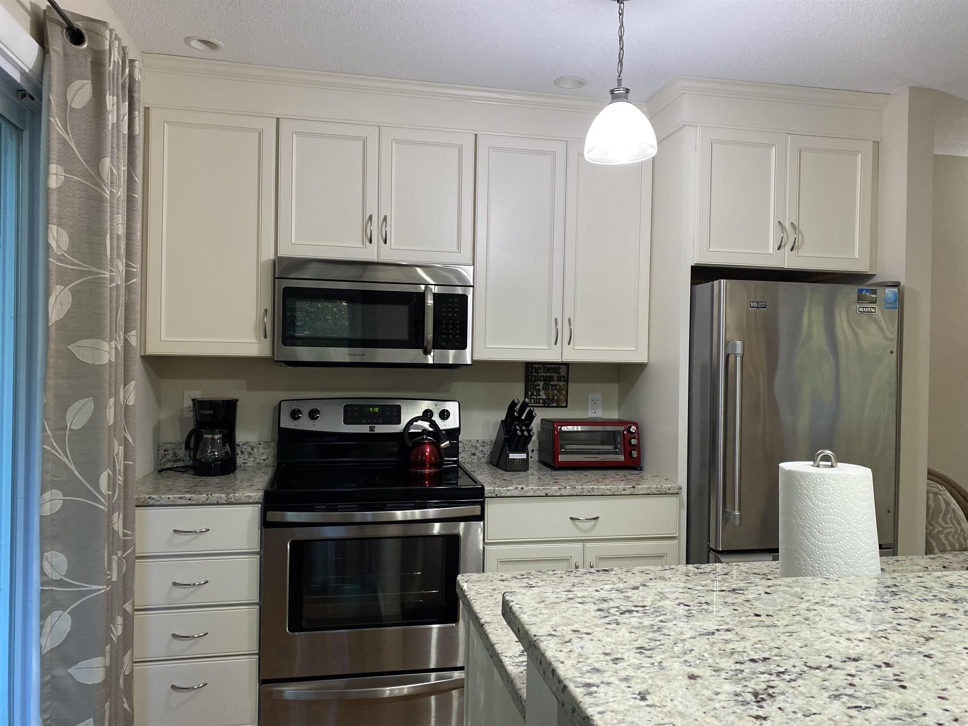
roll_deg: -1.9
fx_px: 727
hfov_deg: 67.3
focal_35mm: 26
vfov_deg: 53.1
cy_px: 363
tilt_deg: -0.2
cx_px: 484
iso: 200
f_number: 1.8
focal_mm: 4.25
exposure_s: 1/60
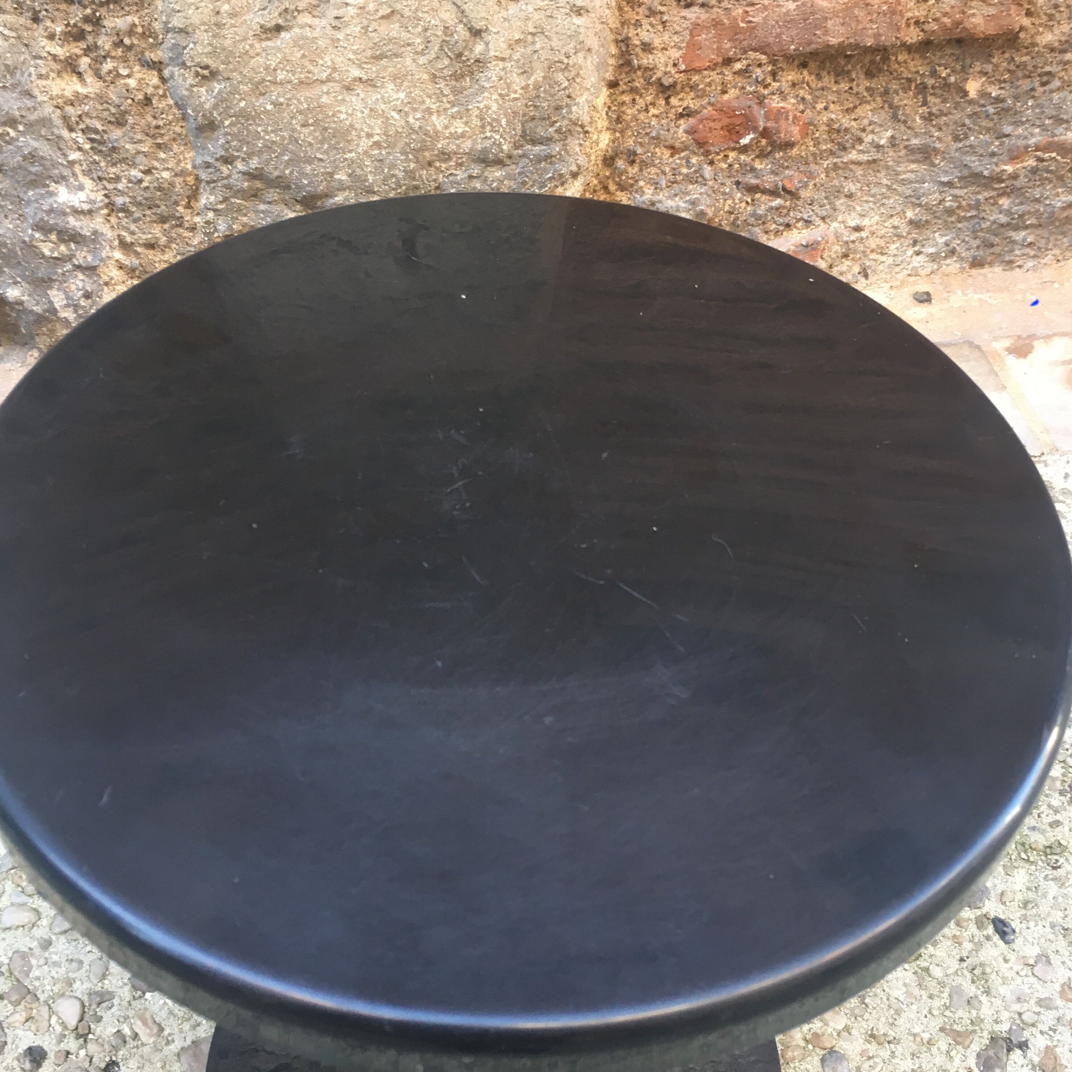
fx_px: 1226
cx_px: 531
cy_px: 587
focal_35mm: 35
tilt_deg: -45.6
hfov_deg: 47.2
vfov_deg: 47.2
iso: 80
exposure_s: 1/33
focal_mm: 4.15
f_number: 2.2
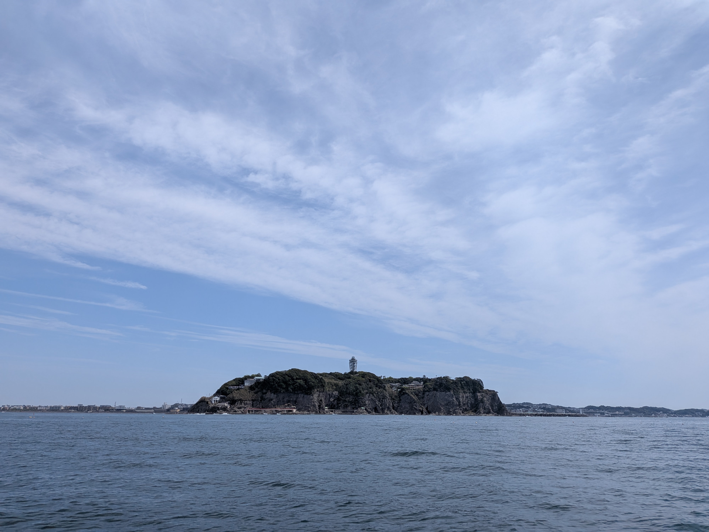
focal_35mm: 24
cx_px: 354
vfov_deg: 56.8
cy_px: 266
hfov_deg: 71.6
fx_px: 492
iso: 38
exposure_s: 1/2924
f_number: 1.7
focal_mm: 4.53
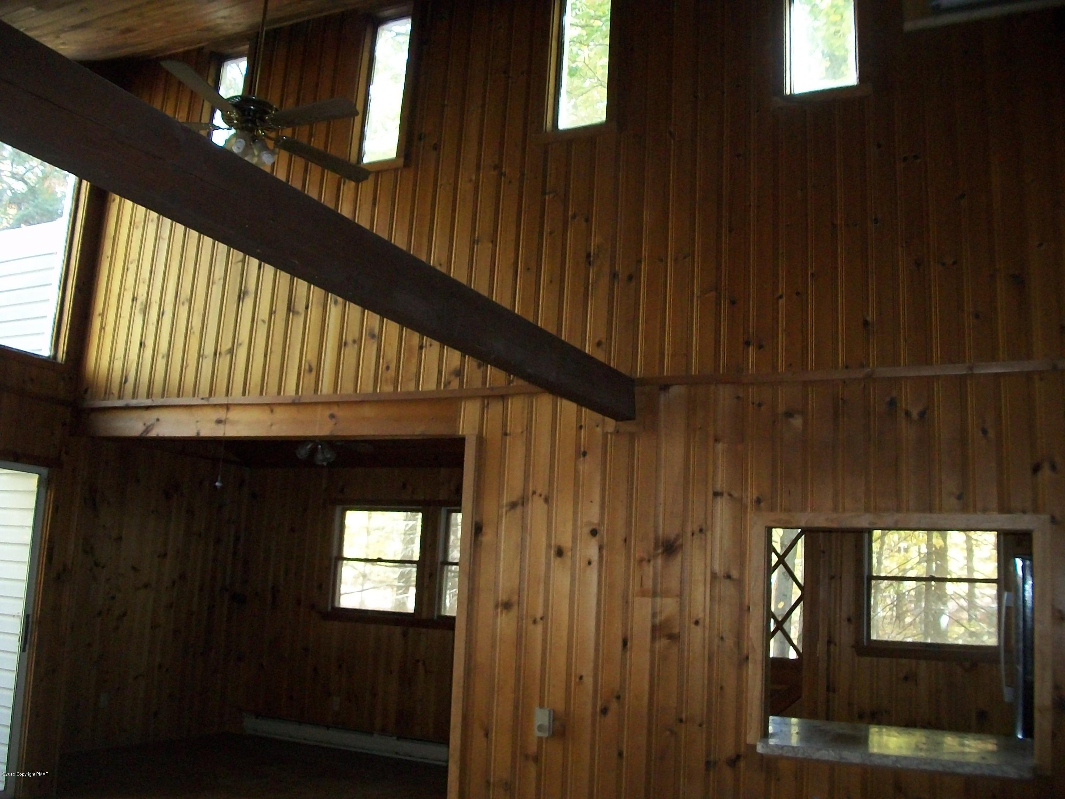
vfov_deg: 44.2
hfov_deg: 56.8
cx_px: 532
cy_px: 400
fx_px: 985
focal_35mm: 32
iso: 240
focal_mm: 5.7
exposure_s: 1/30
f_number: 2.9
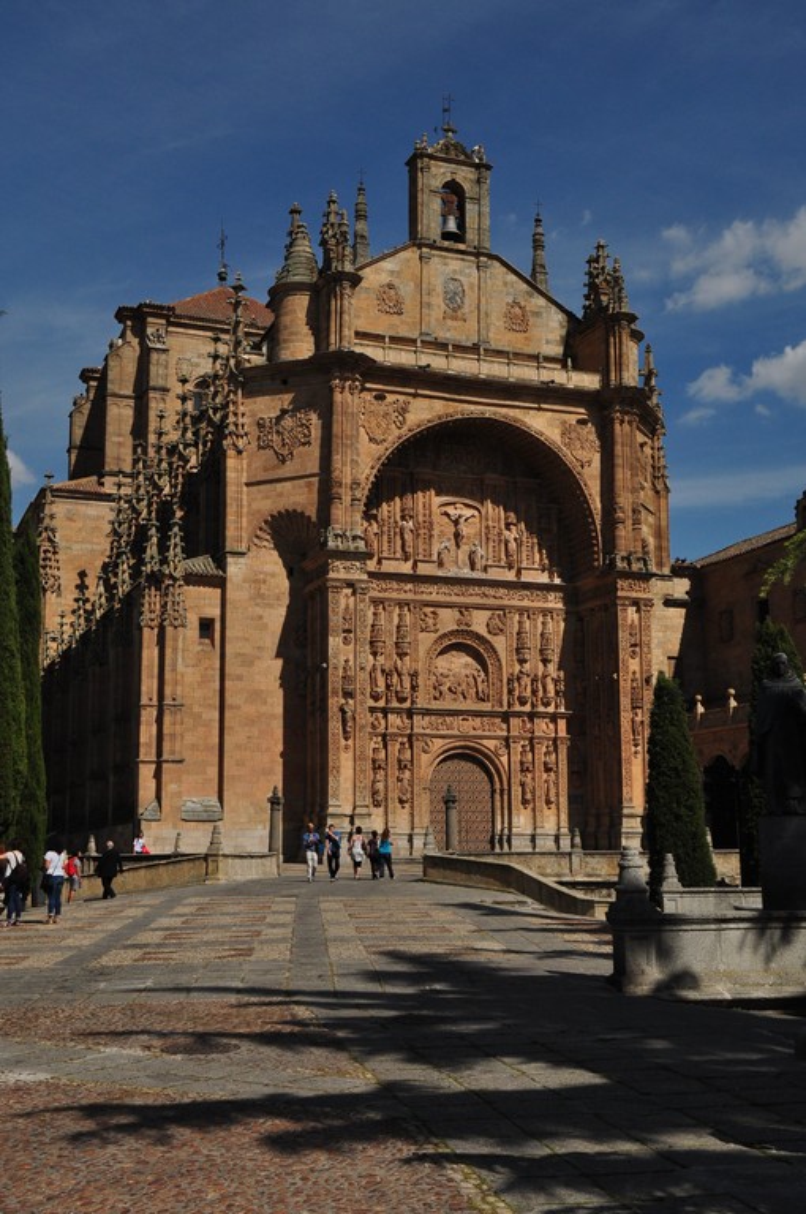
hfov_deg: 29.8
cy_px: 607
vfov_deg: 43.7
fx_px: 1515
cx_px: 403
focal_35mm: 45
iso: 400
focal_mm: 30
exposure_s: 1/500
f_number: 11
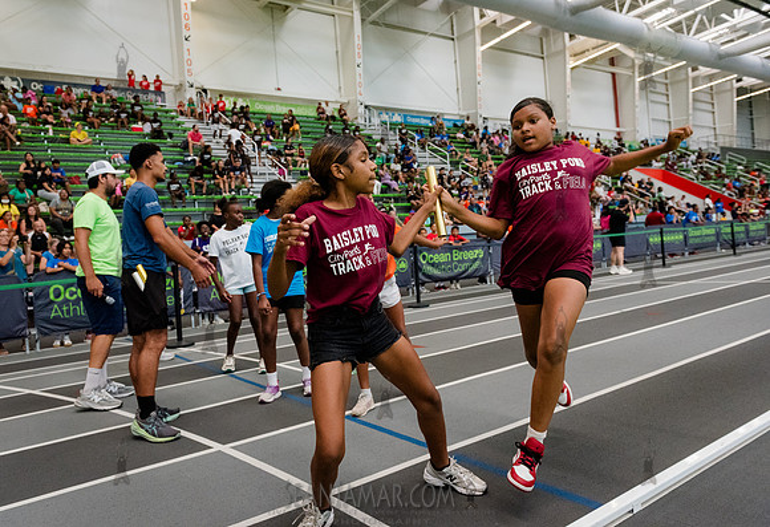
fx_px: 557
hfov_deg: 69.2
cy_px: 248
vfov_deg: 50.6
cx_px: 352
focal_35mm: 26
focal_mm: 24
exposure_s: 1/1000
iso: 6400
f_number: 3.5
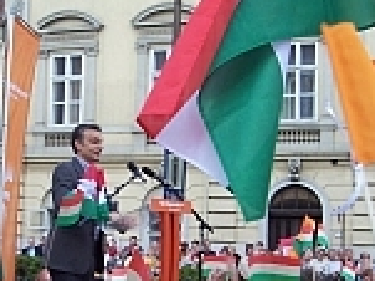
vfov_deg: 16.3
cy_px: 196
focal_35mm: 90
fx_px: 974
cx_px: 149
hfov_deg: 21.8
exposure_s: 1/180
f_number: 5.6
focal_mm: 5.6
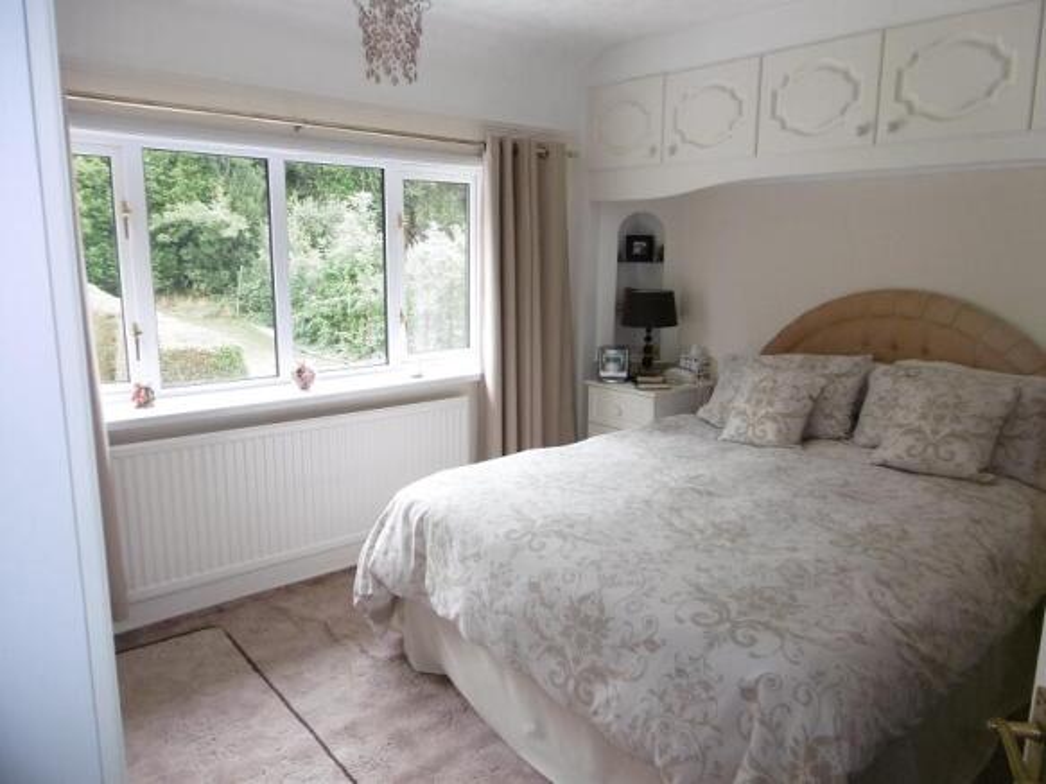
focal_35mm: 24
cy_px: 392
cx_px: 523
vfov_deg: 56.8
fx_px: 725
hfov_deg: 71.6
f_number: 3.1
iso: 200
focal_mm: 4.3
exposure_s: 1/60
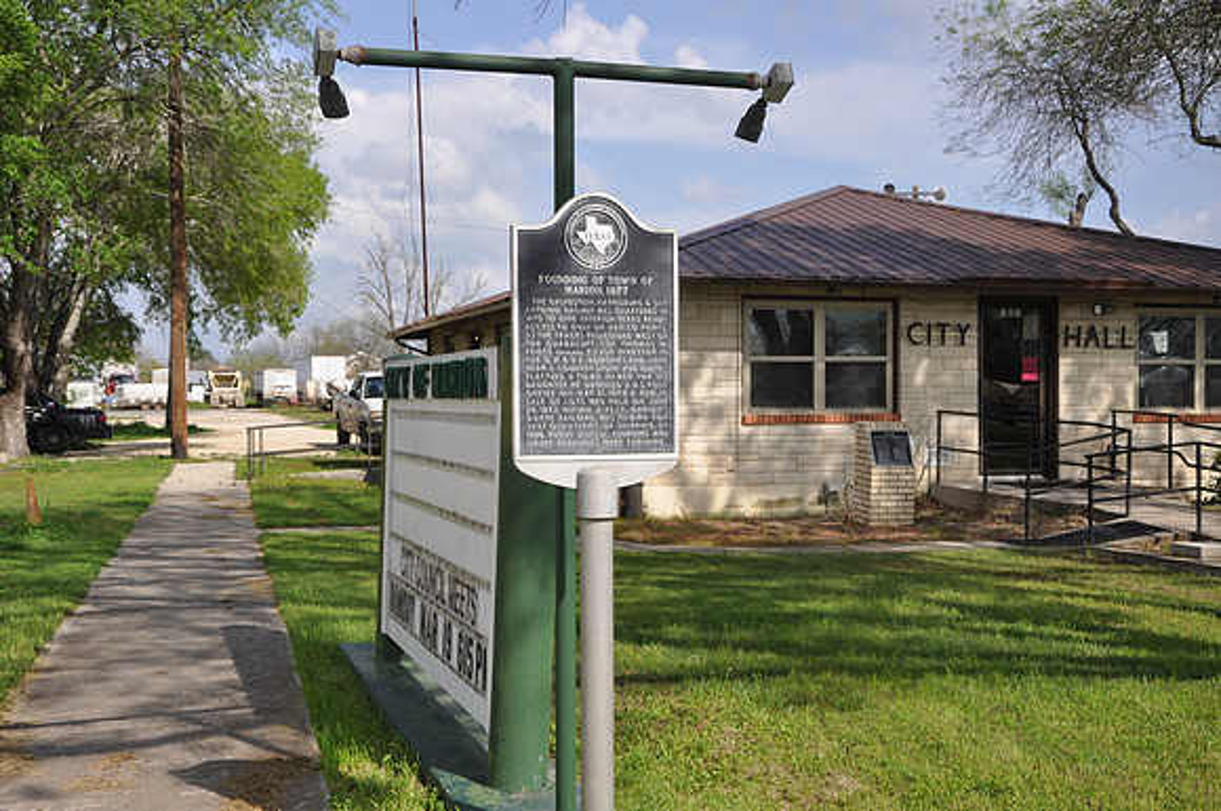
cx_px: 610
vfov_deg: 29.8
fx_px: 1524
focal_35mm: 45
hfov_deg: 43.7
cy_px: 406
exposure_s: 1/200
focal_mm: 30
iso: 200
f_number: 7.1
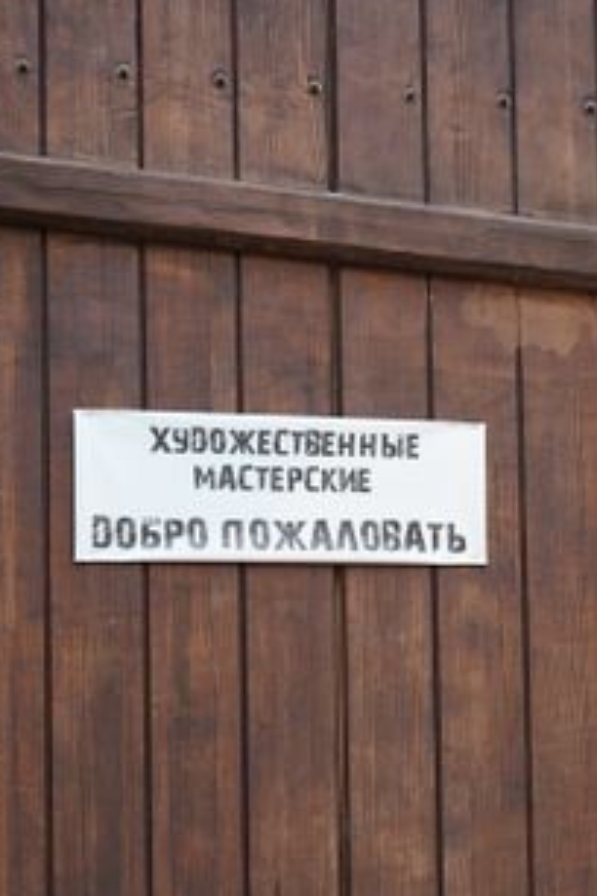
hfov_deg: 18.7
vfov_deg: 27.5
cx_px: 341
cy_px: 603
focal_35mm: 73
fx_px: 1816
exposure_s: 1/160
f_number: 4.5
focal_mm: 48
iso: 160
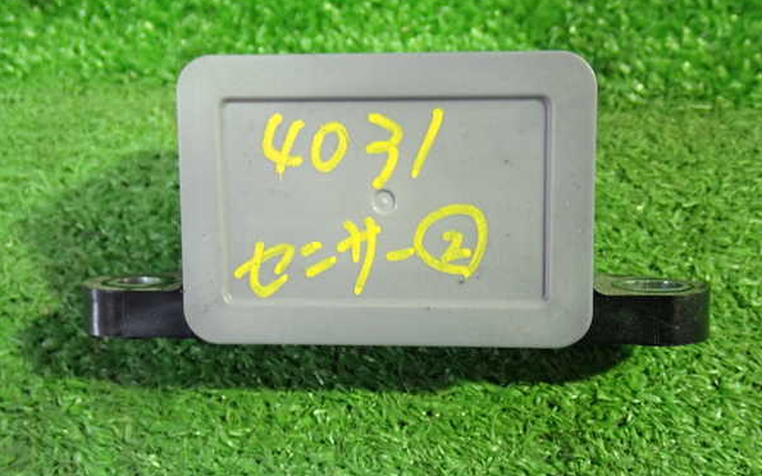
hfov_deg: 42.6
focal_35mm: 47
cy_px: 233
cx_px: 382
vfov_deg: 27.4
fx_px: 976
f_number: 2.9
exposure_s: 1/25
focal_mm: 7.84
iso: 800
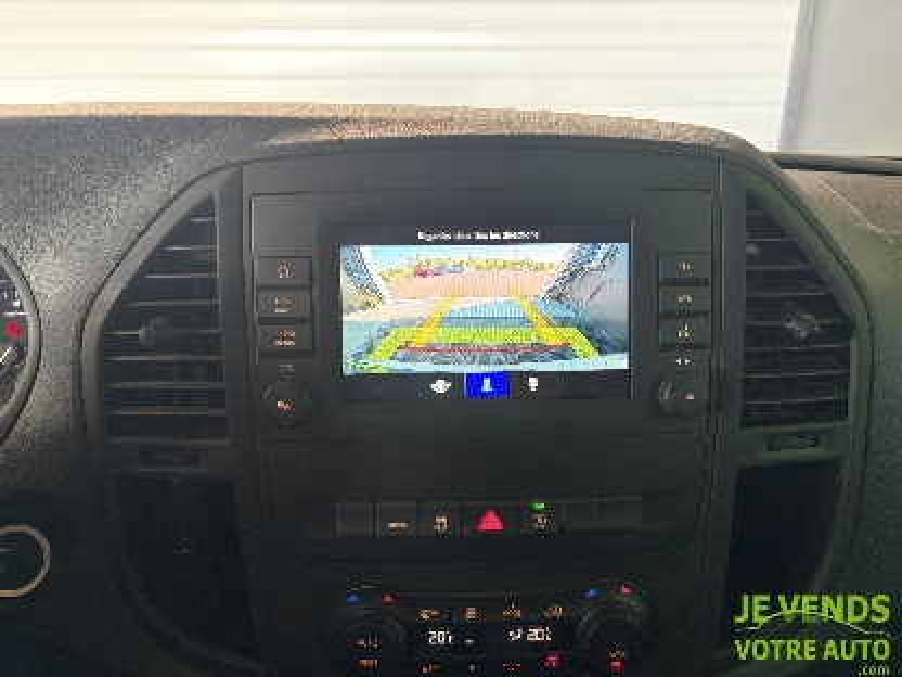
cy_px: 338
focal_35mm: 26
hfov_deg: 67.3
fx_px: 677
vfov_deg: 53.1
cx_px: 451
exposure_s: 1/56
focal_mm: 5.96
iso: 320
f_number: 1.6
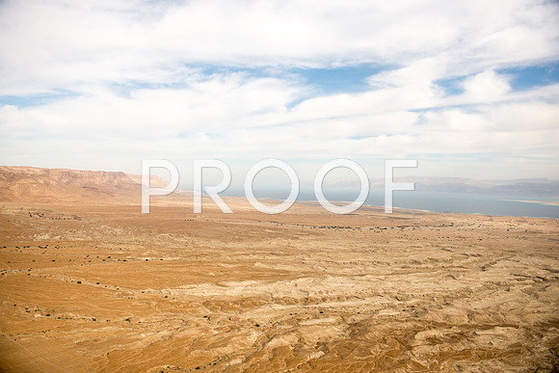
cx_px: 280
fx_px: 373
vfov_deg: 53.2
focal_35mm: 24
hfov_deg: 73.7
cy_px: 186
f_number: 2.8
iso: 200
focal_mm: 24
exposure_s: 1/4000
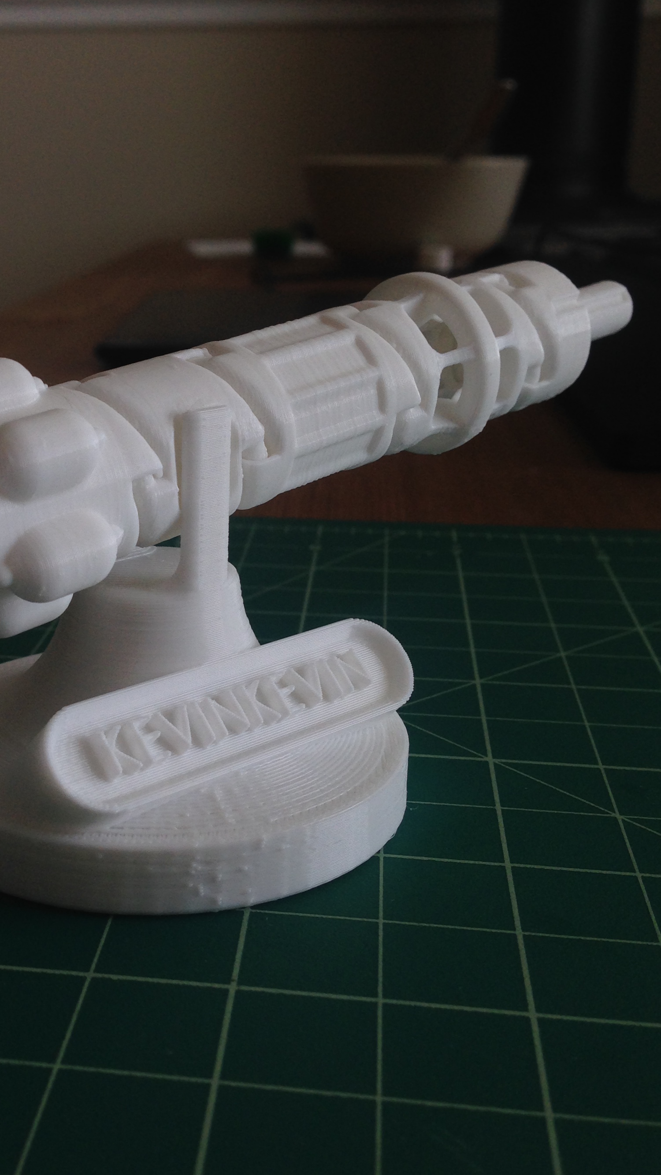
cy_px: 569
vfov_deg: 46.4
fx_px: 1371
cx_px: 172
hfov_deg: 26.8
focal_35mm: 44
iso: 64
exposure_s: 1/120
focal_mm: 4.12
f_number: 2.4
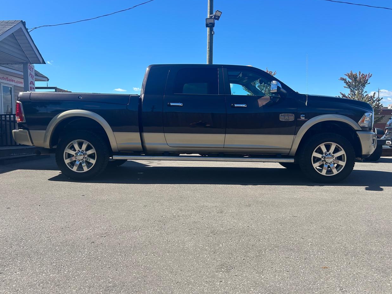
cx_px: 193
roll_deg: +1.5
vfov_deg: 51.3
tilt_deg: -1.3
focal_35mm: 27
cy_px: 144
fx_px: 306
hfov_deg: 65.3
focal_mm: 5.7
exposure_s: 1/3165
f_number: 1.5
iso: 50
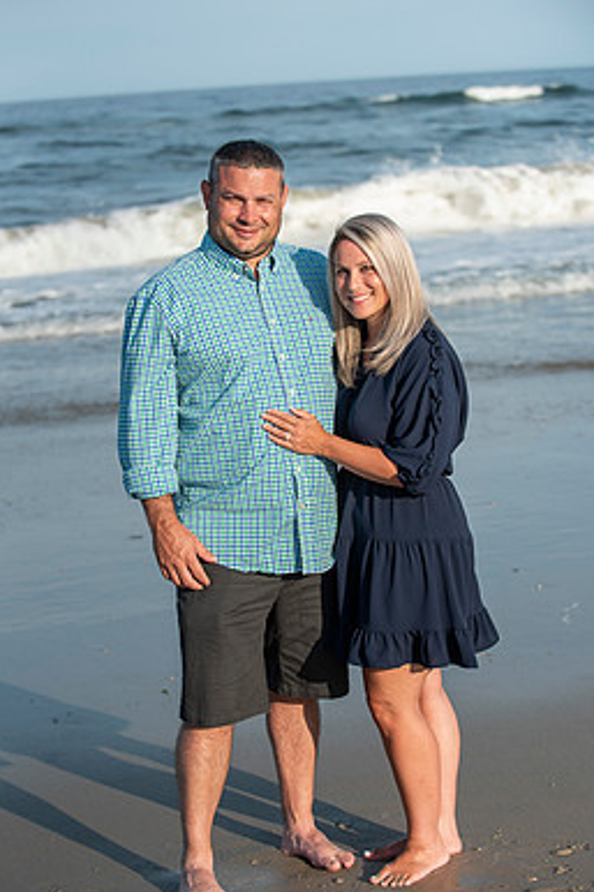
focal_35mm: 91
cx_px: 284
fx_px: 2254
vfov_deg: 22.4
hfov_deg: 15.0
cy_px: 458
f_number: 3.5
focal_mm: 78
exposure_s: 1/4000
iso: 250
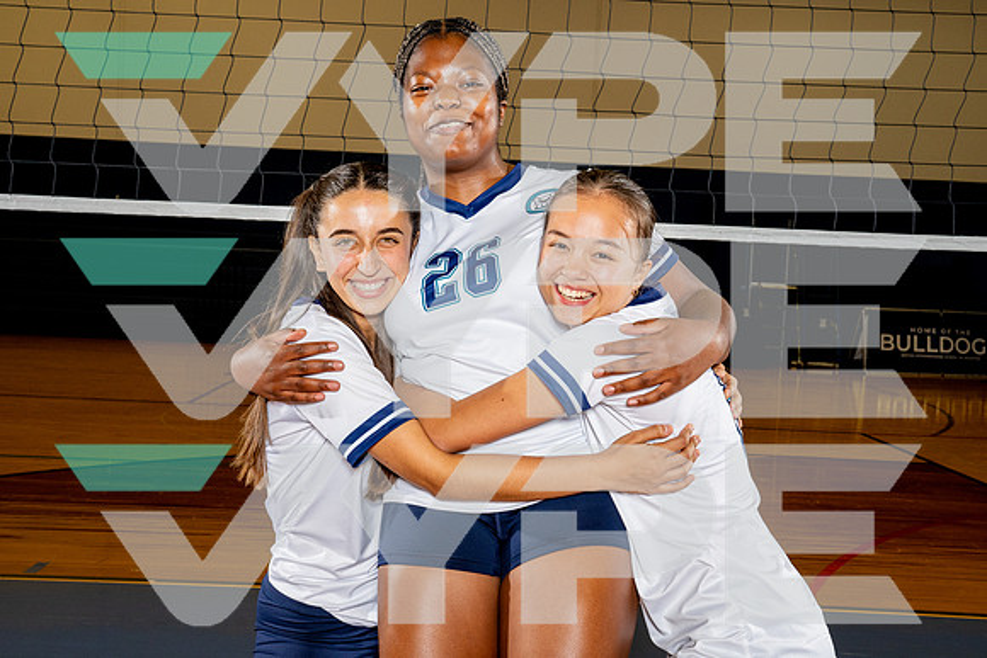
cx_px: 493
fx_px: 1186
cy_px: 321
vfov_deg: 31.0
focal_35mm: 43
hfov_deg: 45.2
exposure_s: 1/250
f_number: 8
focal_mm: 37
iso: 1250
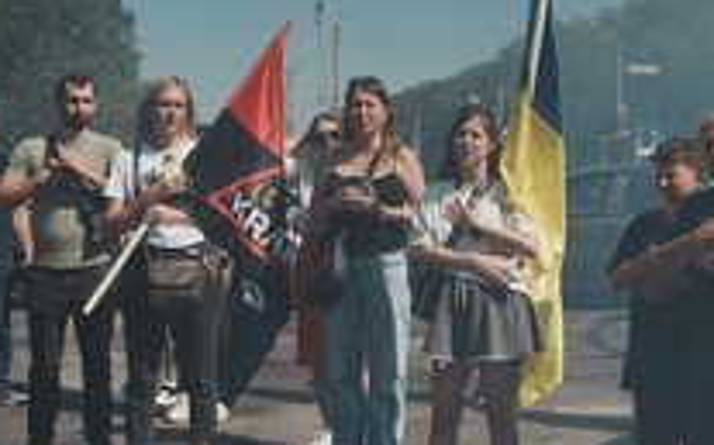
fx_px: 1380
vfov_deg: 18.3
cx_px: 479
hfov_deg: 28.8
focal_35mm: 71
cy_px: 231
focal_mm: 36
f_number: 3.2
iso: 100
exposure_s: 1/6400
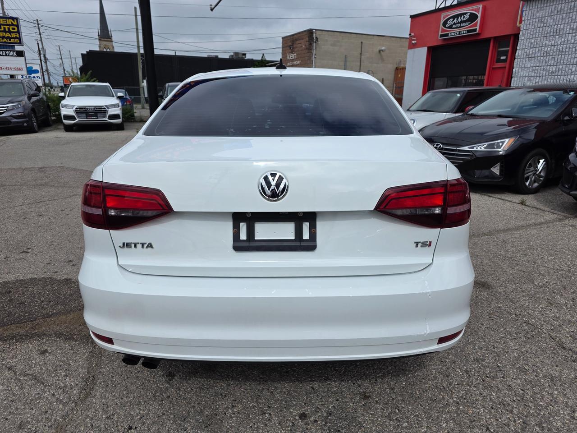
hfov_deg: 73.9
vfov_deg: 58.9
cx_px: 288
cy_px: 216
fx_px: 383
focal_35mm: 23
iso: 80
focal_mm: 6.3
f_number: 1.7
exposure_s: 1/7944
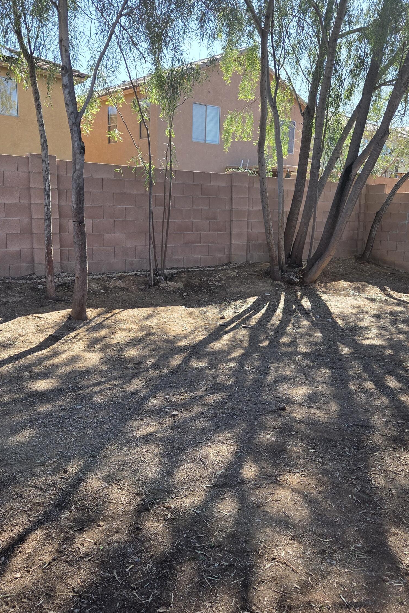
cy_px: 306
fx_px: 545
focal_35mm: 32
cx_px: 185
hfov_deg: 41.1
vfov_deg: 58.7
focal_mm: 5.4
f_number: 1.8
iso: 80
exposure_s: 1/1429
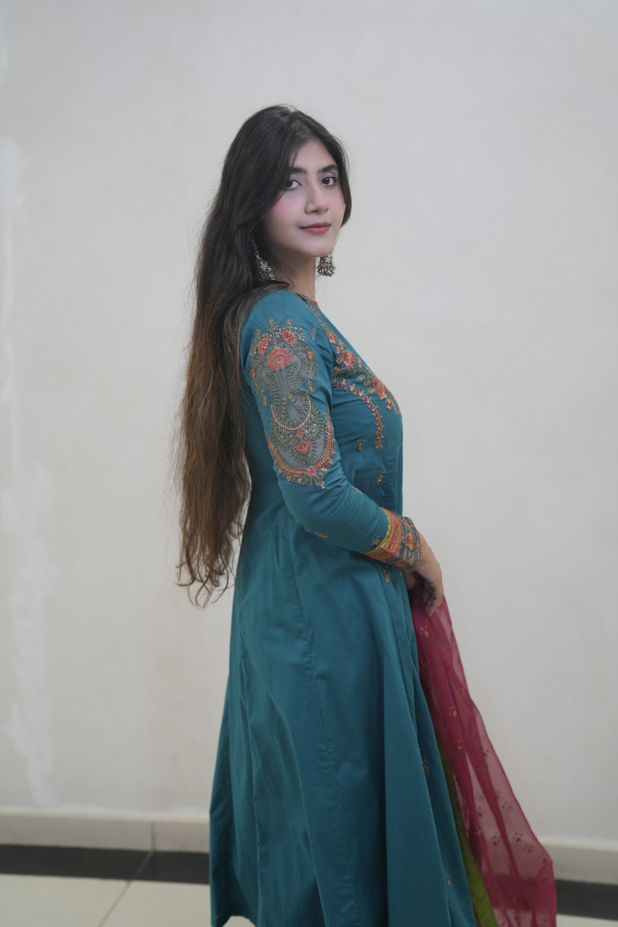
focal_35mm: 48
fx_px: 1236
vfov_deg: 41.1
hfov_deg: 28.1
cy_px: 464
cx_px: 309
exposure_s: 1/100
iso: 320
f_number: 2.8
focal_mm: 48
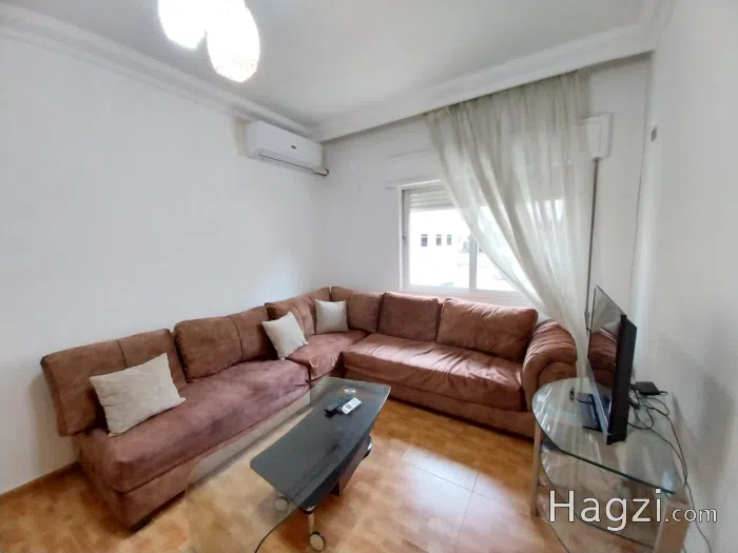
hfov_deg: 106.2
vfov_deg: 89.9
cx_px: 369
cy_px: 276
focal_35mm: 13
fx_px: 277
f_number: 2.2
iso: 250
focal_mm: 1.3
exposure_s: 1/33
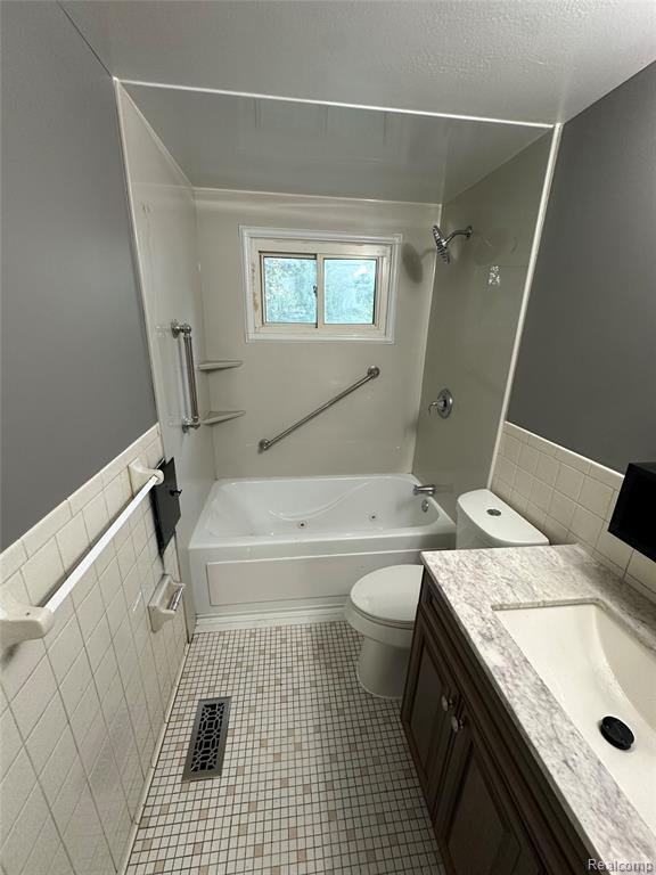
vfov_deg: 102.1
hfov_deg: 85.7
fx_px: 354
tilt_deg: -17.8
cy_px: 438
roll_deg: -2.7
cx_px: 328
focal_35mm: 14
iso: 200
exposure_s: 1/60
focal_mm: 2.22
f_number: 2.2
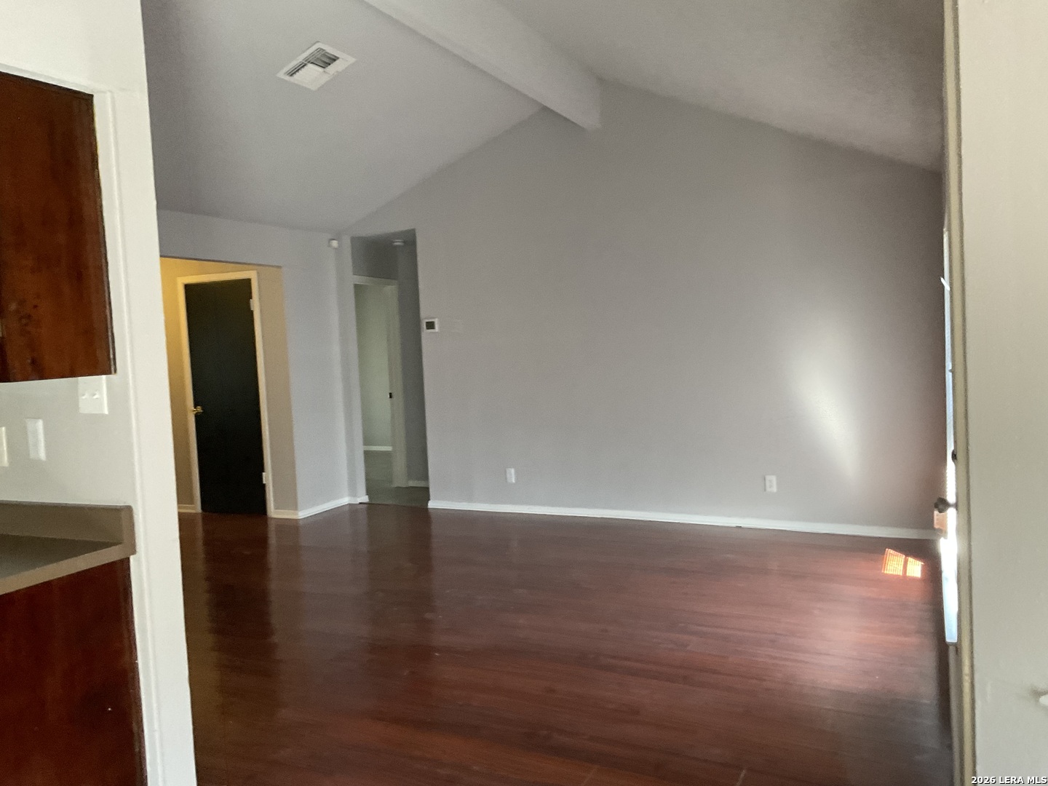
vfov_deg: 48.2
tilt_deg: -2.5
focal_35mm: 29
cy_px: 393
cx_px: 524
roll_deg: +4.0
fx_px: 878
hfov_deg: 61.7
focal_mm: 3
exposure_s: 1/60
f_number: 1.8
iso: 160
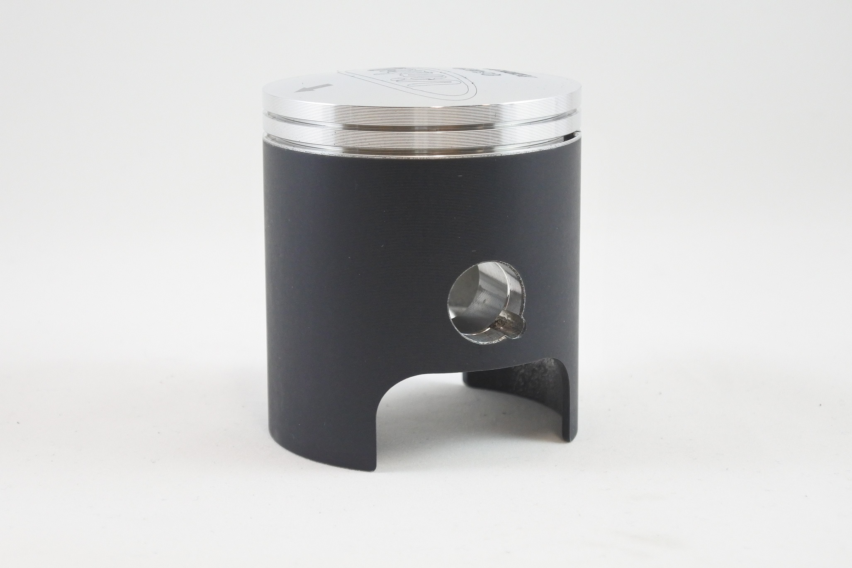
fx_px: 1325
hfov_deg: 35.6
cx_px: 426
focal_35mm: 56
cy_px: 284
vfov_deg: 24.2
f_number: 4.8
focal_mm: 21
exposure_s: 1/125
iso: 640
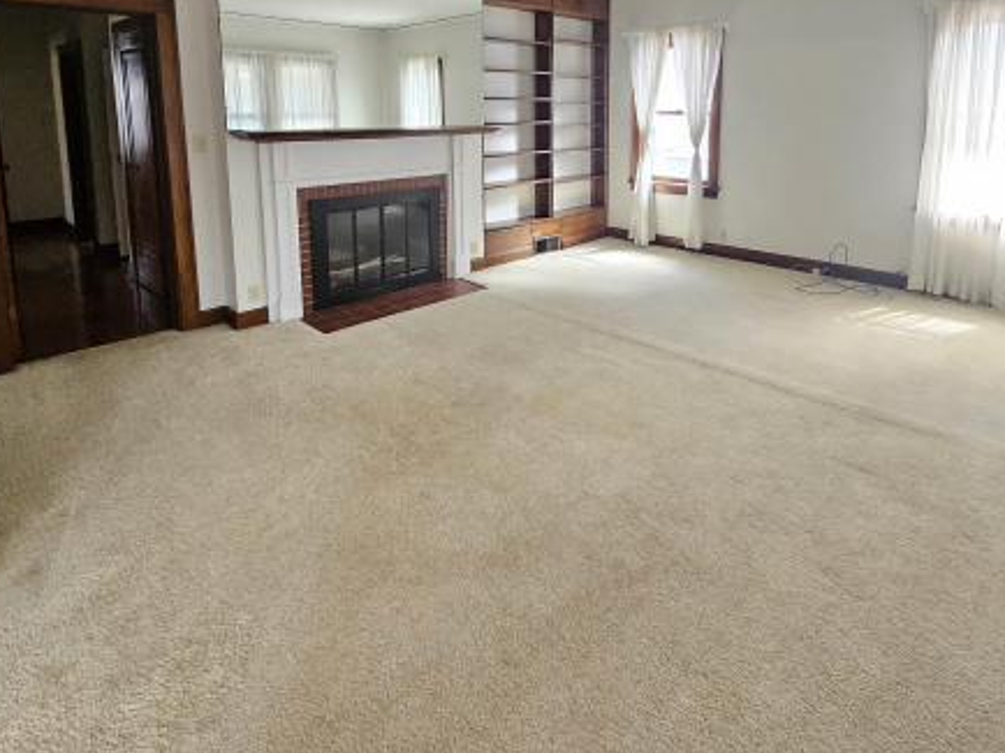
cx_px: 557
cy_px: 185
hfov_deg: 81.5
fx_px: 580
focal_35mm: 20
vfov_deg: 62.1
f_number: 2.2
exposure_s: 1/77.4
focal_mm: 1.74
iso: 500
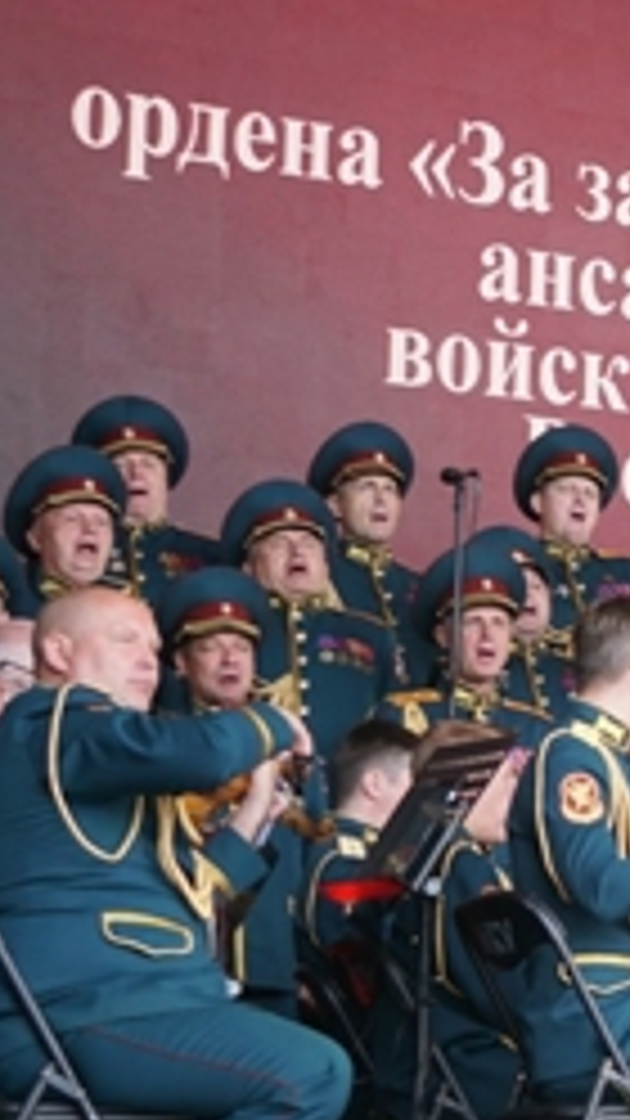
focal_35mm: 128
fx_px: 3790
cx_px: 1584
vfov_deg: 16.8
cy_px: 648
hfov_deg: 8.6
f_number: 4.5
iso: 160
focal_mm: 27
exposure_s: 1/60
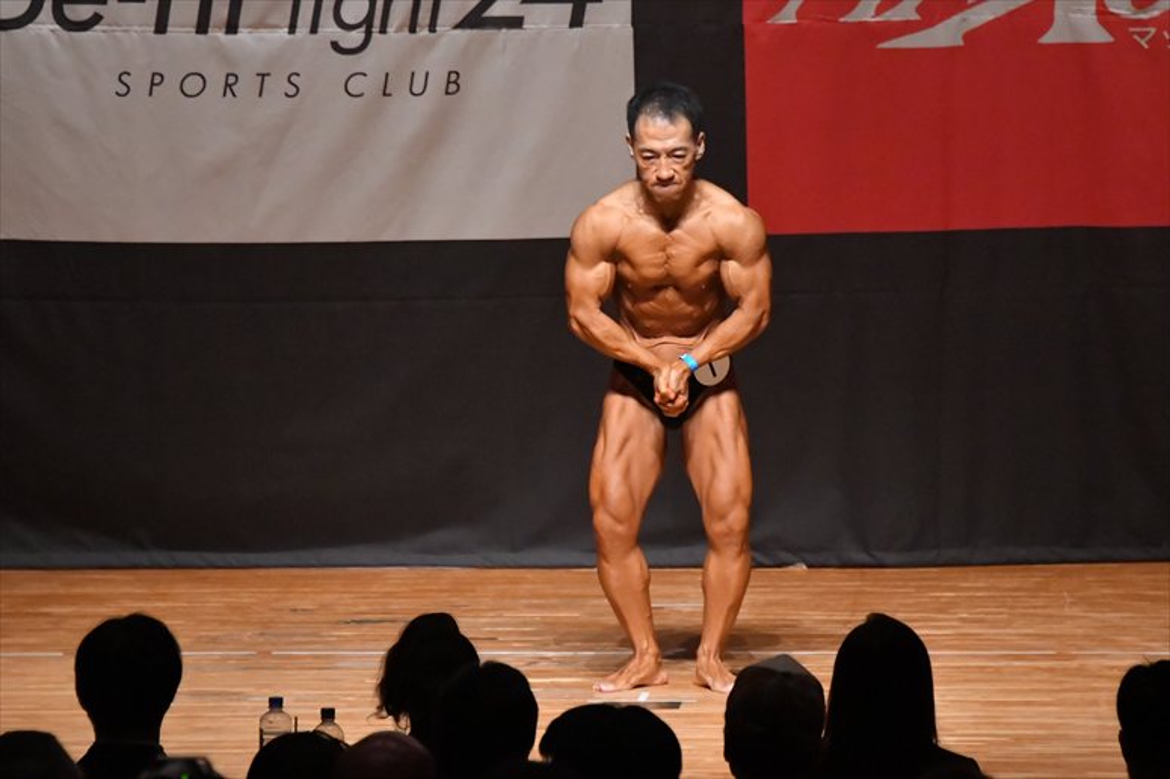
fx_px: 9258
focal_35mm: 285
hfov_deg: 7.2
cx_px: 585
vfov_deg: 4.8
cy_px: 390
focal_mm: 190
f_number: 5.6
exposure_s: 1/400
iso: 10000
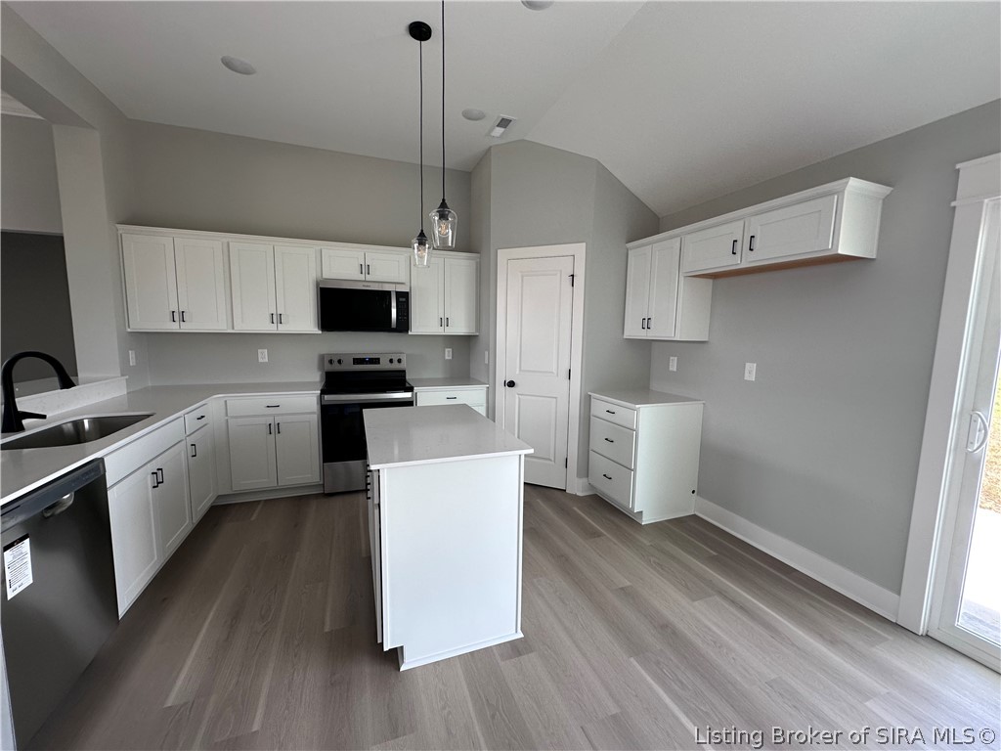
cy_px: 376
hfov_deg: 102.1
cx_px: 500
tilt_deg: -6.9
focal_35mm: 14
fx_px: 405
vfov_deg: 85.7
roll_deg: -1.5
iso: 80
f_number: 2.2
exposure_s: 1/99
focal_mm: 2.22
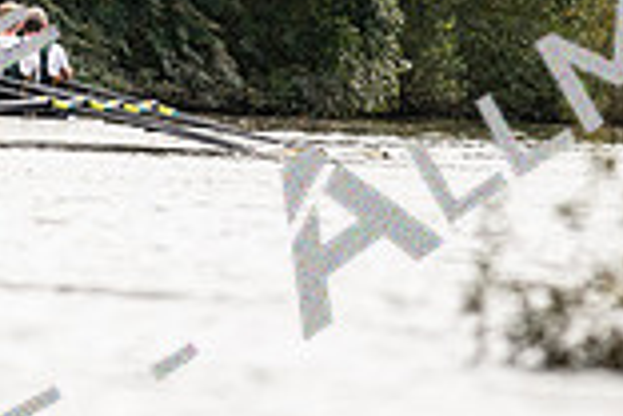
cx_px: -60
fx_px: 19260
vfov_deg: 1.2
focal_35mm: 1113
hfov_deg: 1.9
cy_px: -42
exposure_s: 1/1600
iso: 640
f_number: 4
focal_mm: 300
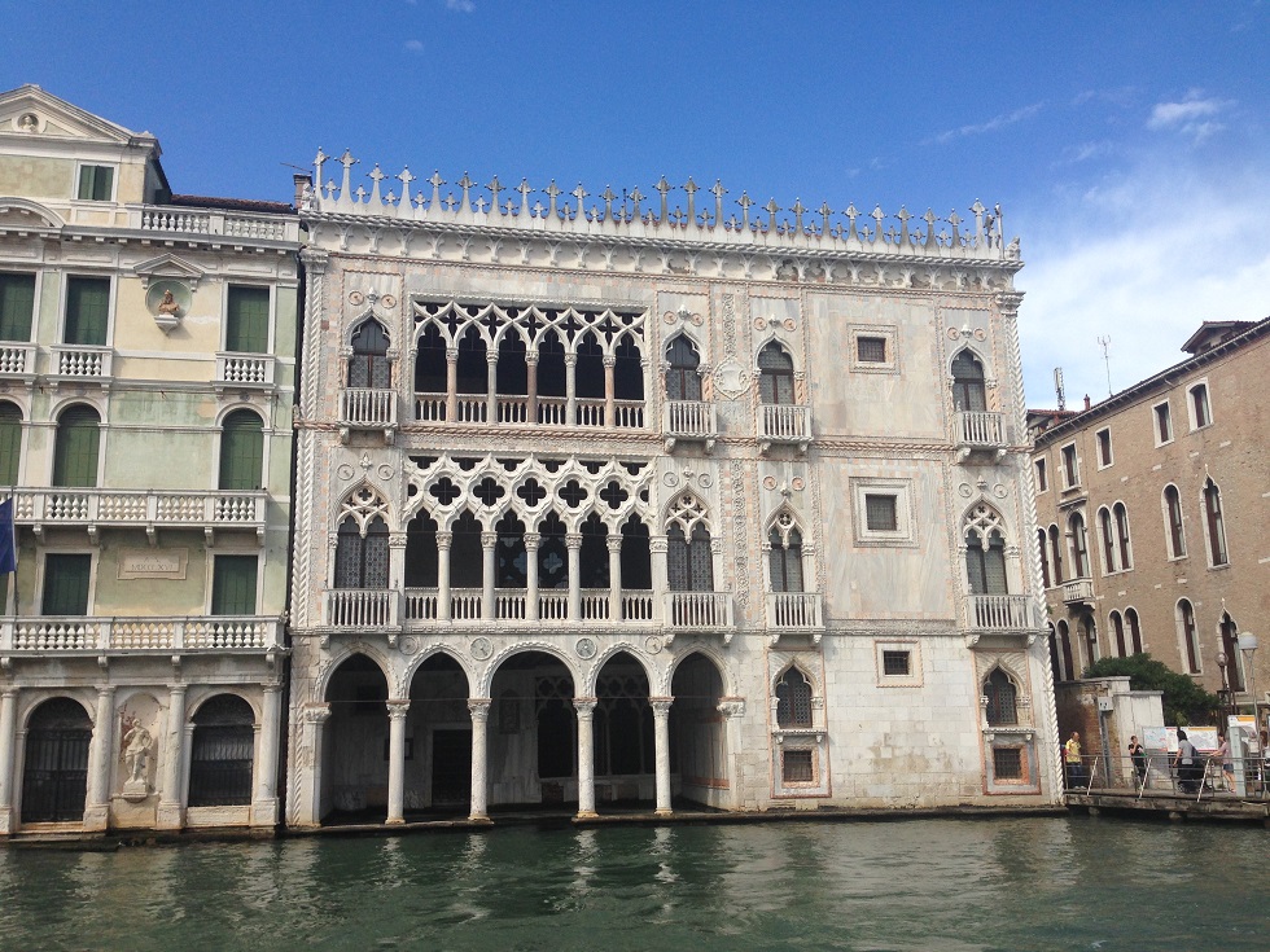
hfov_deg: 55.4
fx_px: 1211
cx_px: 635
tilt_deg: +9.1
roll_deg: -0.1
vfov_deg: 42.9
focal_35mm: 33
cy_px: 476
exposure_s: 1/1290
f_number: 2.4
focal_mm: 4.12
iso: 50
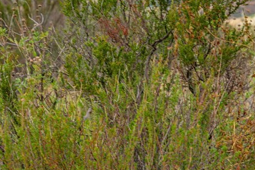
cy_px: 48
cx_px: 250
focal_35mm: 284
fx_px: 2012
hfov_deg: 7.2
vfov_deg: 4.8
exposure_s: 1/200
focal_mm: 119
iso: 100
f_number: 6.3
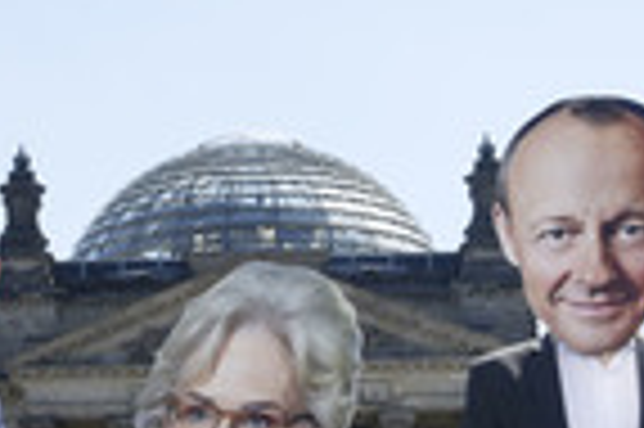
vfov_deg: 10.7
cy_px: 469
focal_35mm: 126
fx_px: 2251
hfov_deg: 16.3
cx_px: 241
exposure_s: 1/250
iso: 250
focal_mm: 40
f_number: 14
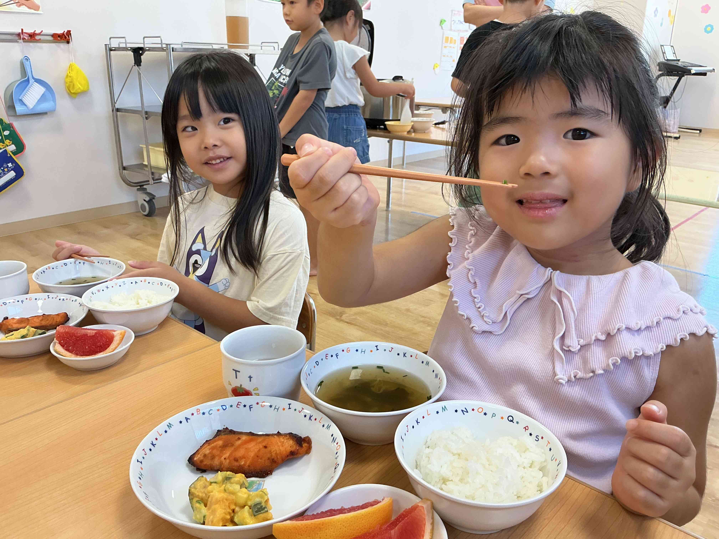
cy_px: 270
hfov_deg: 61.7
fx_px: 602
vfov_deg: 48.2
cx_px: 360
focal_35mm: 29
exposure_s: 1/120
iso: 64
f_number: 1.8
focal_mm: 3
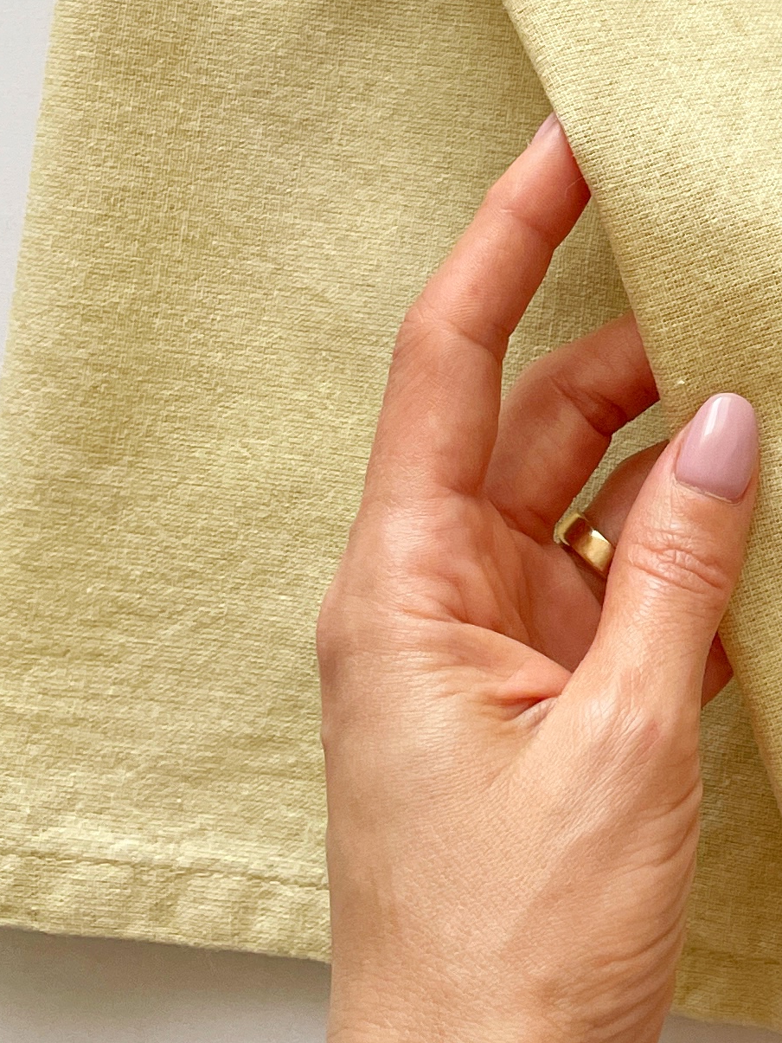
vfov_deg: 21.5
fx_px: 2620
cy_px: -64
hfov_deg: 15.7
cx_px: 1159
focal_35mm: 87
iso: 125
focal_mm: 4.2
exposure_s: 1/113
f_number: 1.6
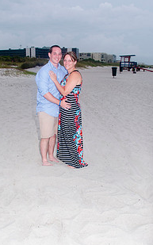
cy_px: 148
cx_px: 58
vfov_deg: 49.0
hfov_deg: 31.8
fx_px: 267
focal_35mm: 40
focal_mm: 18
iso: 200
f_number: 7.1
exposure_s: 1/250
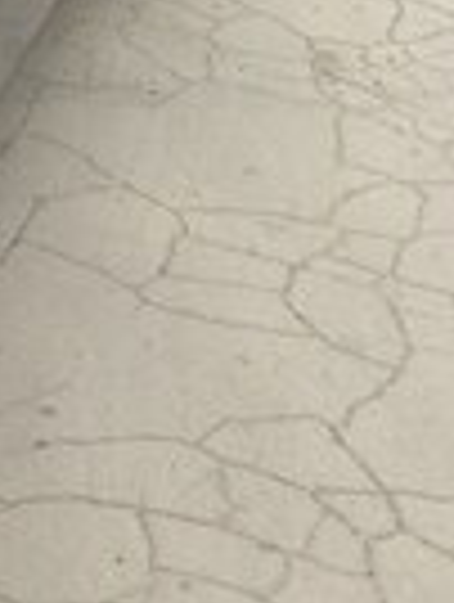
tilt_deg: -23.8
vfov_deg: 15.8
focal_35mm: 122
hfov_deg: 11.3
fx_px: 2127
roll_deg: -3.7
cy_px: 0
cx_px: -360
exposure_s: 1/423
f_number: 2.4
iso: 50
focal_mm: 4.12
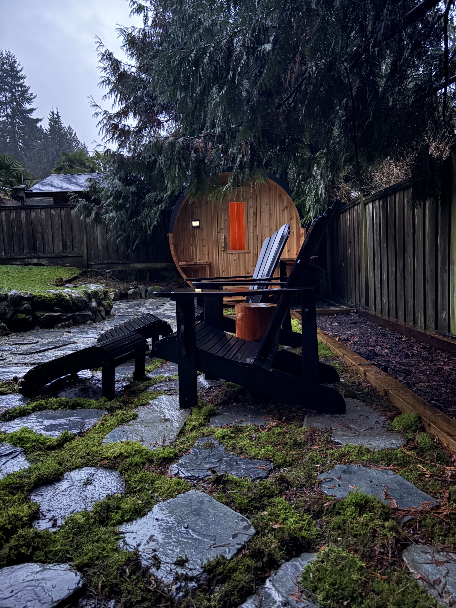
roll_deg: +2.2
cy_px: 304
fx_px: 457
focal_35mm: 26
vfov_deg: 67.3
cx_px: 228
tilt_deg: -5.2
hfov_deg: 53.1
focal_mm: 5.96
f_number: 1.6
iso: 4000
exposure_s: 1/15
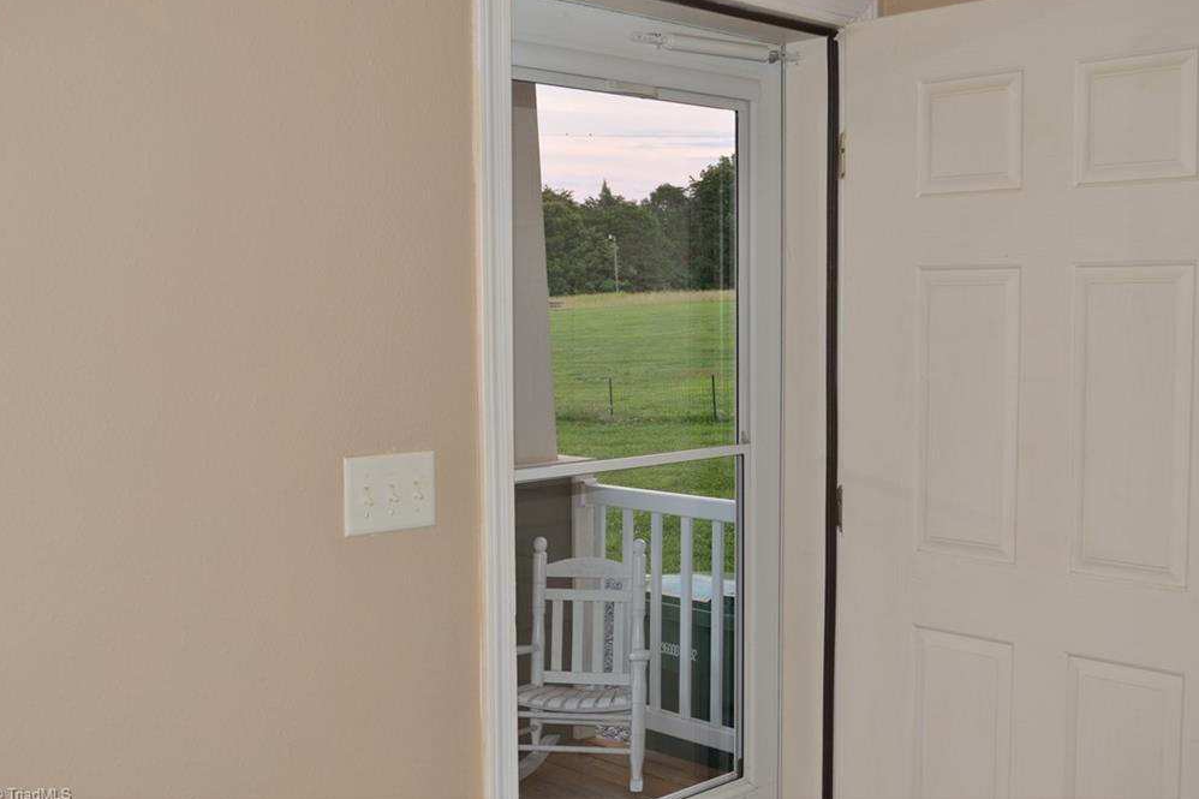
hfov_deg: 46.9
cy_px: 396
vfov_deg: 32.2
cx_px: 604
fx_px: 1382
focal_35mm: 42
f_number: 6.3
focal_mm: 27
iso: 400
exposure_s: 1/25
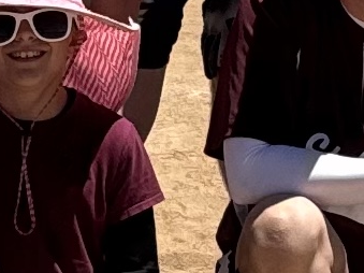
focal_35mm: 163
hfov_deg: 12.1
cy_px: -20
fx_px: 1713
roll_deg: +0.3
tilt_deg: -6.1
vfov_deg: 9.0
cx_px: 89
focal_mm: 6.76
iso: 80
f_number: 1.78
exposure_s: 1/4049
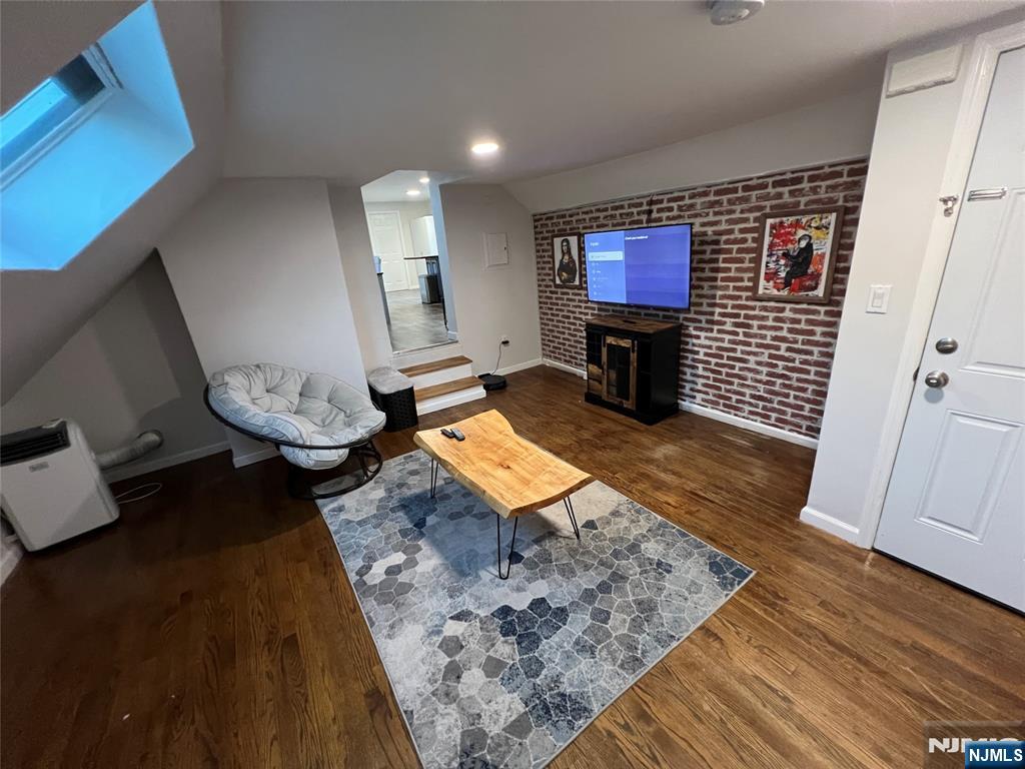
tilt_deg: -19.4
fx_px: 385
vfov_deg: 89.9
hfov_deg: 106.2
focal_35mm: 13
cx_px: 512
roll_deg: +5.5
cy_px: 384
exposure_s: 1/60
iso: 640
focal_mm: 1.57
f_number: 1.8
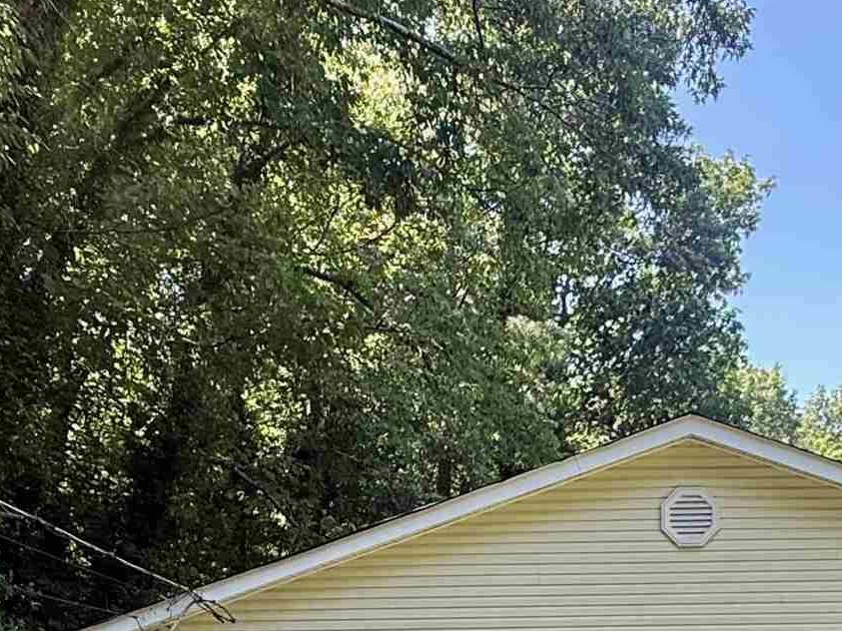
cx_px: 628
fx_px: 1240
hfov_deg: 36.6
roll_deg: +0.6
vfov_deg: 25.3
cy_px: 784
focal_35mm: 51
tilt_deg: -2.8
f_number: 2.2
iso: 50
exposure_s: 1/155
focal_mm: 2.22
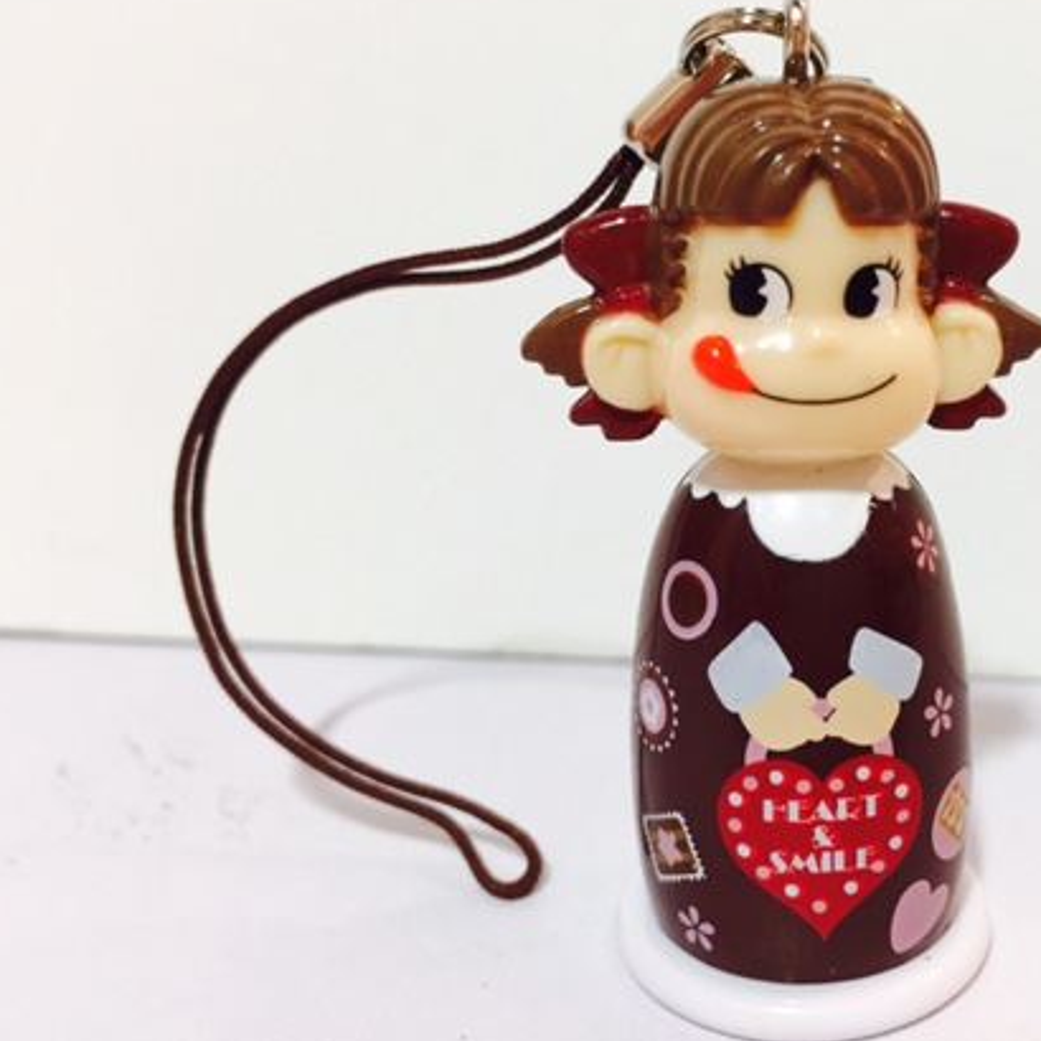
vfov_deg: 41.8
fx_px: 1361
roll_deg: -2.2
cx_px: 782
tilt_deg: -12.8
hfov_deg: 40.7
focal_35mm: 40
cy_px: 449
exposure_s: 1/33
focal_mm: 4.15
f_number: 2.2
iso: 125
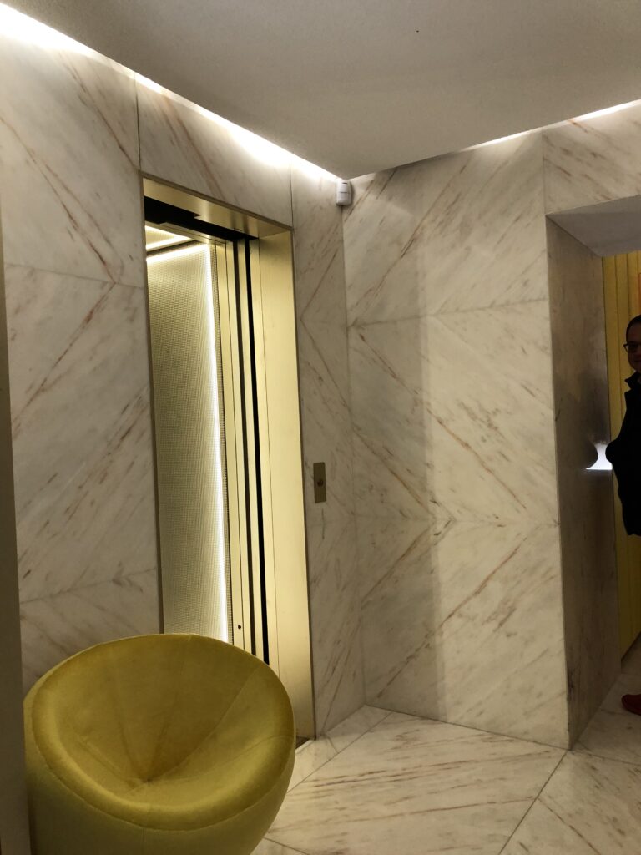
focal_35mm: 29
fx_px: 716
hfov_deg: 48.2
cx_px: 320
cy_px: 428
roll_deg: +3.0
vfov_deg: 61.7
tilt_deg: -1.2
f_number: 1.8
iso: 40
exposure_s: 1/24
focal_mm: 3.99
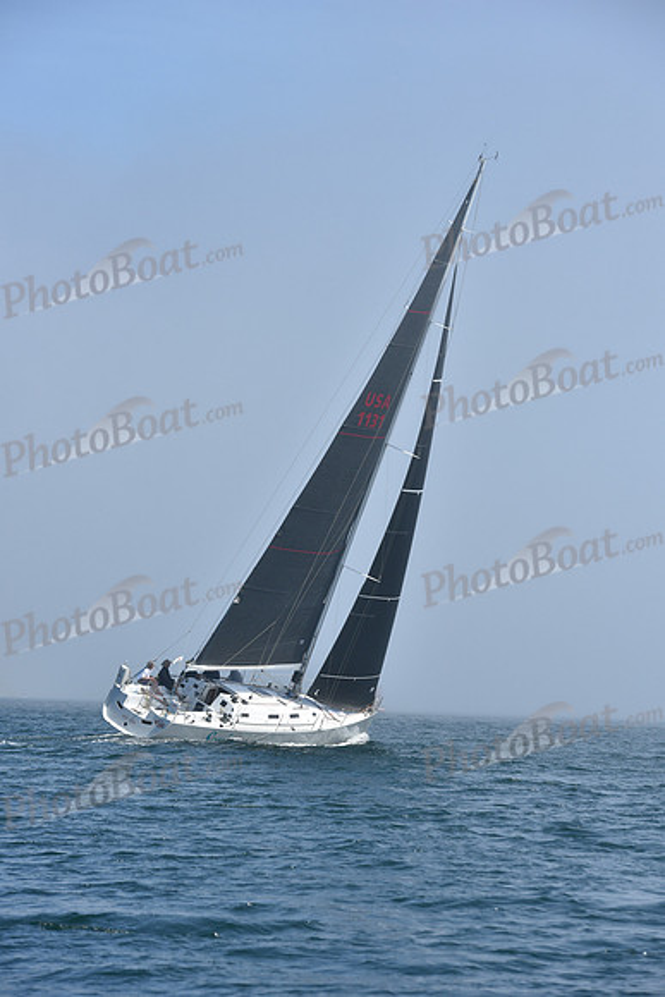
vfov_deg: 17.1
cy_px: 498
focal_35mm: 120
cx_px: 332
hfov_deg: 11.4
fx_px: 3323
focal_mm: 120
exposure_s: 1/1600
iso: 320
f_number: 8
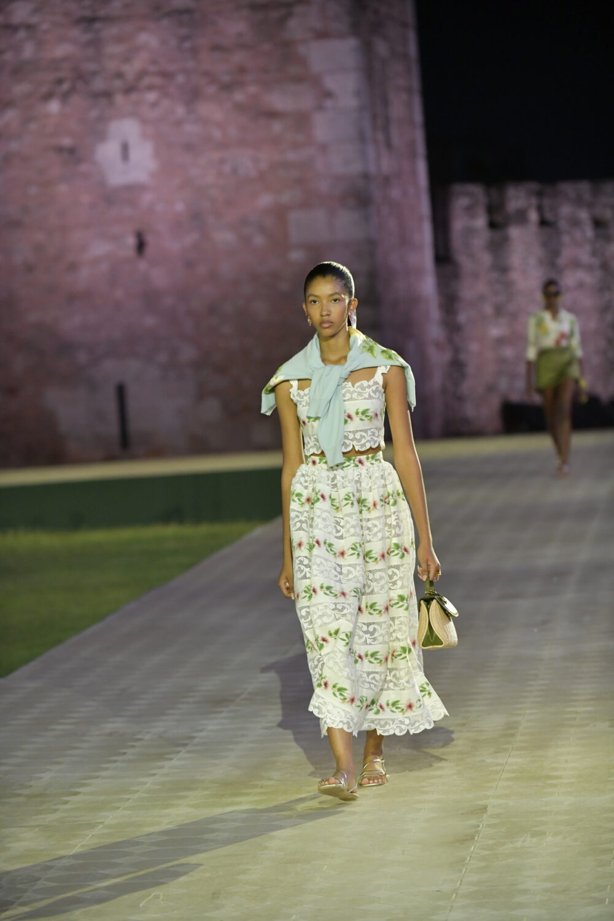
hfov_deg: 10.2
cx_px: 307
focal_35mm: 135
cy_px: 460
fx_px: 3453
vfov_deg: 15.2
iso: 3200
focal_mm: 135
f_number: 3.5
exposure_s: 1/400
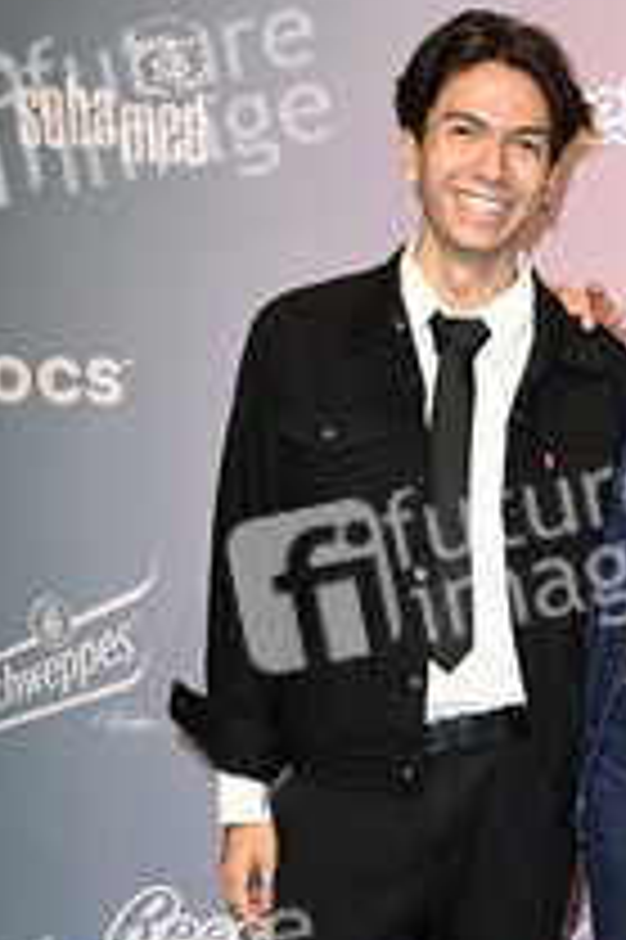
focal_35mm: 69
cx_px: 590
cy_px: 792
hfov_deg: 19.3
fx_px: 1803
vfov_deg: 28.4
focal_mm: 36
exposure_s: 1/160
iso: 400
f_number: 5.6
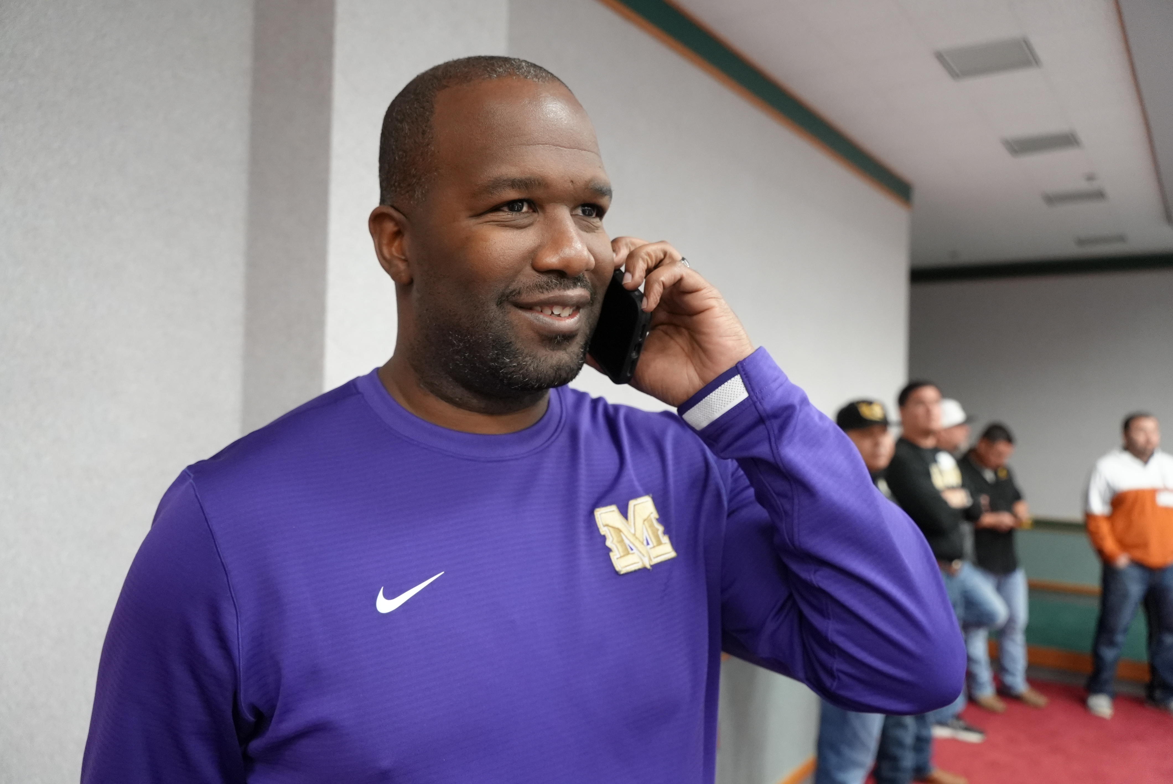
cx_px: 586
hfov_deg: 65.4
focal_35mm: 28
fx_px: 913
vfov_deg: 46.5
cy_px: 392
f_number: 4
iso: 6400
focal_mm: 28
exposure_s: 1/160
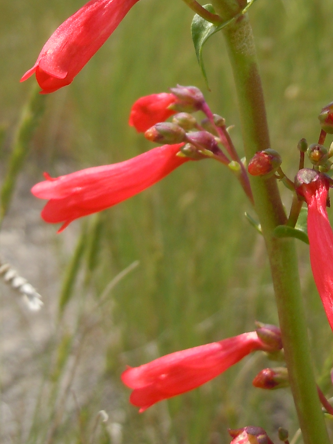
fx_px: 1398
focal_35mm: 109
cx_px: 119
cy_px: -8
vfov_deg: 17.6
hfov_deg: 13.6
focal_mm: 8.1
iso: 100
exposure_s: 1/800
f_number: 3.8
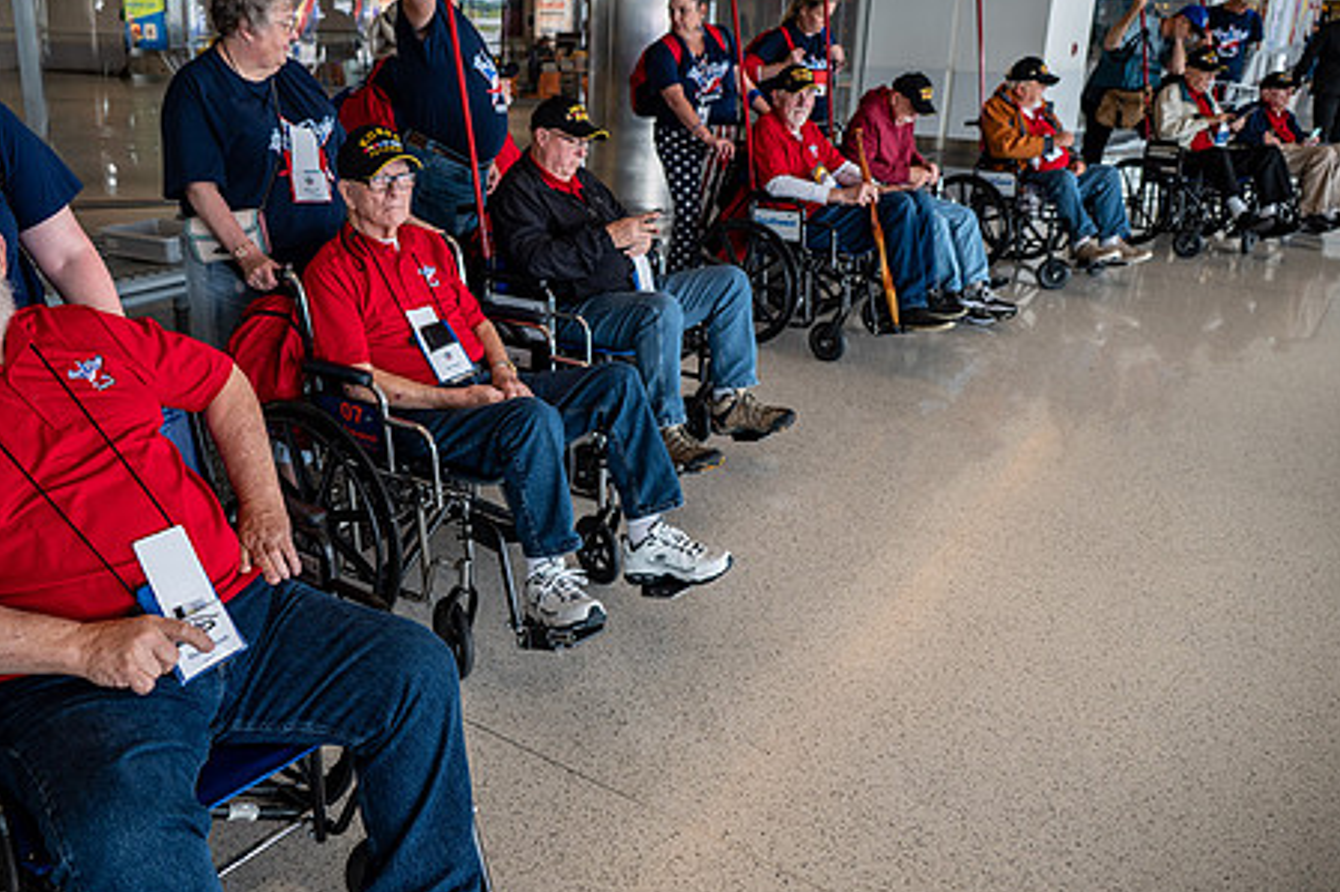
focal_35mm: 31
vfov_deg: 42.1
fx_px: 1153
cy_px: 364
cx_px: 546
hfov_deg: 59.9
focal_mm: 24
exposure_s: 1/80
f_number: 4
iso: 180
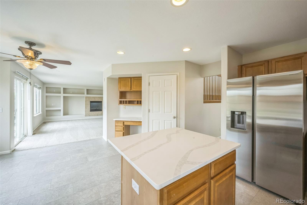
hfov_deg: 104.3
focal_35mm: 14
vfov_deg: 81.2
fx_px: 119
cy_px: 102
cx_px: 154
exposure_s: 1/25
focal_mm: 14
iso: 400
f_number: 11
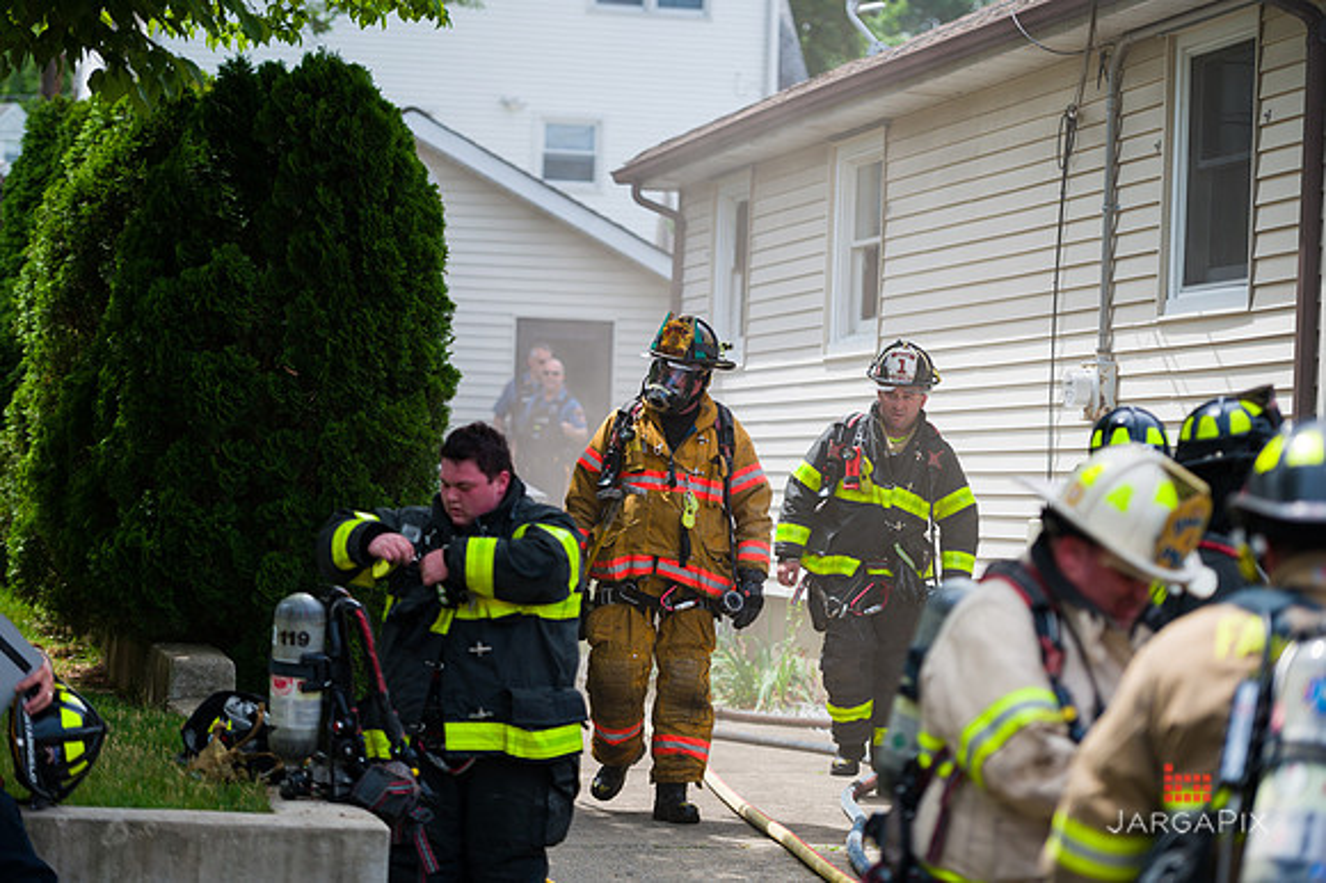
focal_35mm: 110
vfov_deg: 12.4
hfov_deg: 18.6
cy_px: 442
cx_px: 663
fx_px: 4049
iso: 200
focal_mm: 110
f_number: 3.2
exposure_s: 1/1600
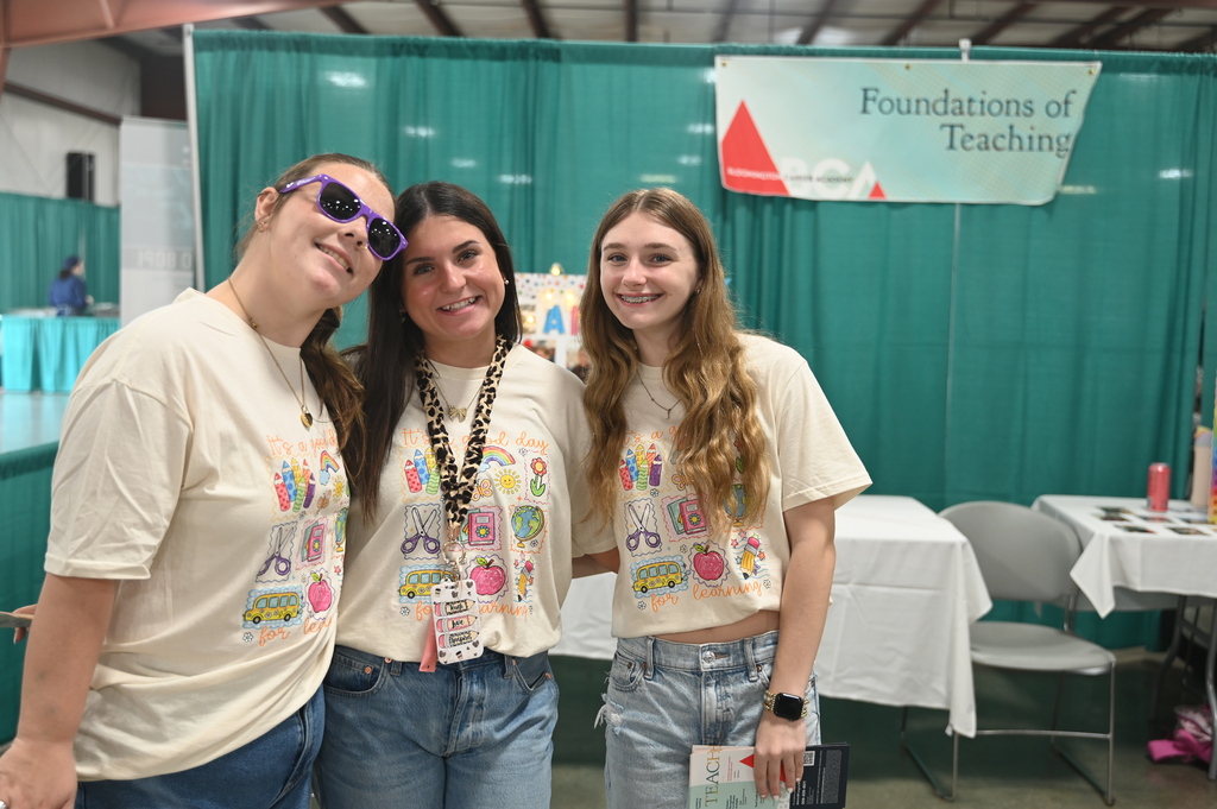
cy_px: 404
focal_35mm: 38
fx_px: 1284
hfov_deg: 50.7
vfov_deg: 35.0
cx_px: 608
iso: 900
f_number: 2.8
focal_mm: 38
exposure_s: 1/125
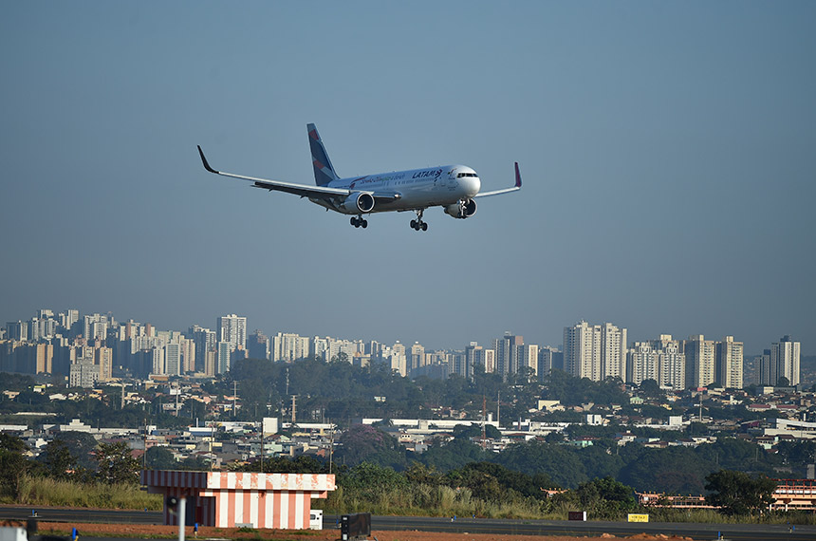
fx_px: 6787
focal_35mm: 300
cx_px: 408
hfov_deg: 6.9
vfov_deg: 4.6
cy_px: 270
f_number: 4
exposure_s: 1/2000
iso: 100
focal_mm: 300
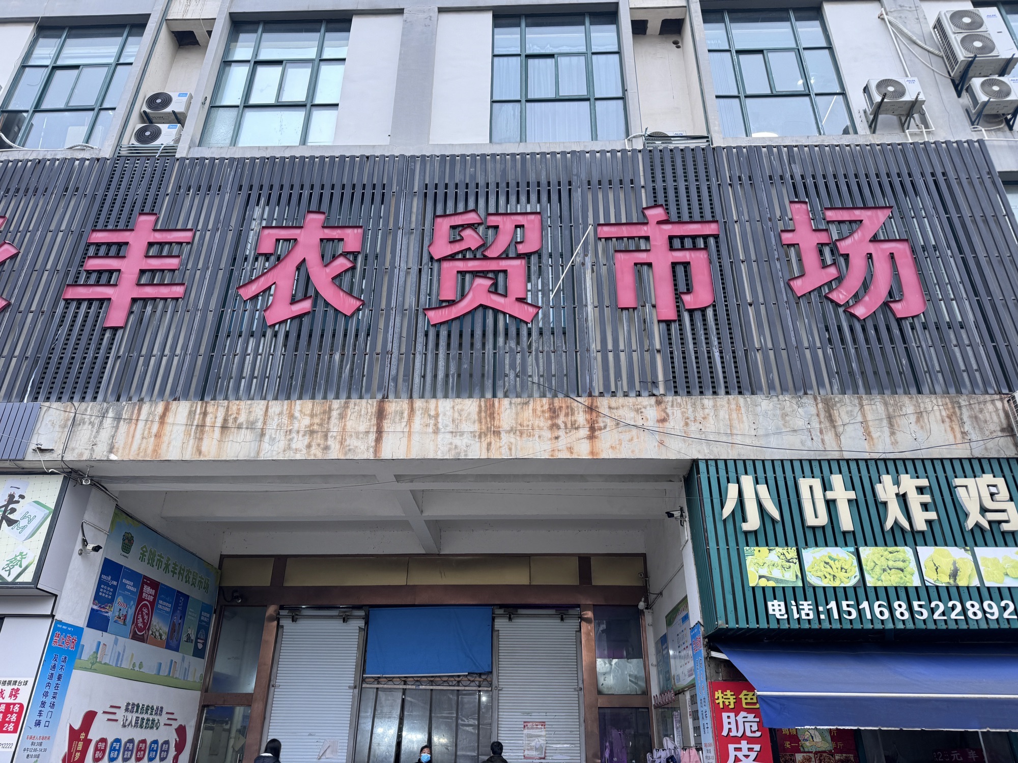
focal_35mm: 24
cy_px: 382
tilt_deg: +28.9
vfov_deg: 56.8
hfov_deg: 71.6
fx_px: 706
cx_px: 509
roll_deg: -0.1
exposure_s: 1/134
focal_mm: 6.86
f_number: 1.78
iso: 50
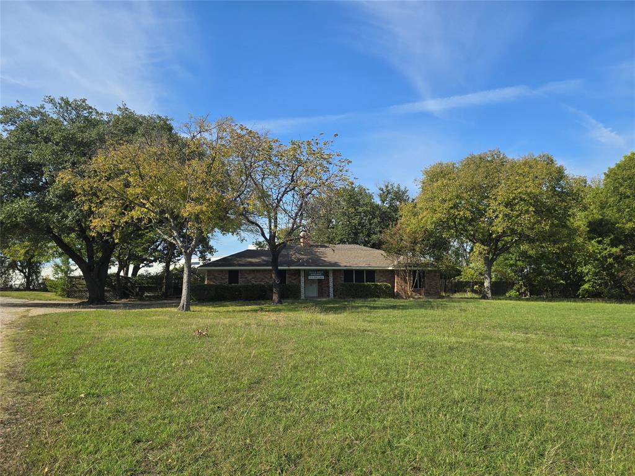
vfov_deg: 58.9
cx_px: 318
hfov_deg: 73.9
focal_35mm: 23
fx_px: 422
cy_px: 238
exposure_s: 1/596
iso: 12
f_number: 1.7
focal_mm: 6.3
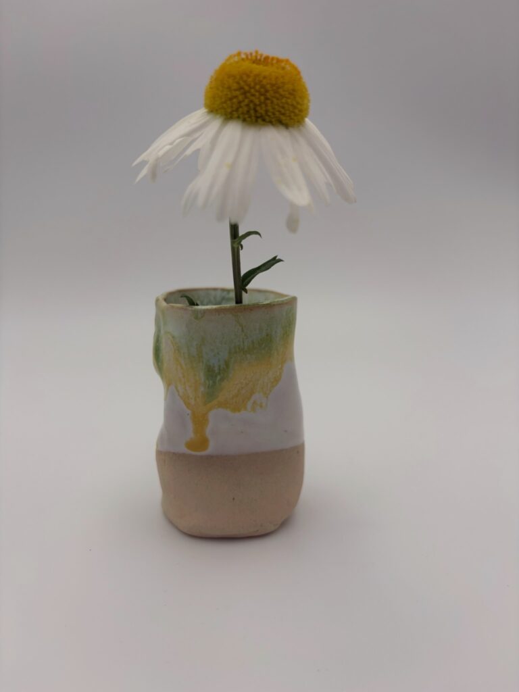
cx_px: 260
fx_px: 520
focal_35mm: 26
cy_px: 346
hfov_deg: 53.1
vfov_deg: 67.3
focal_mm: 5.96
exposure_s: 1/419
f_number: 1.6
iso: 50
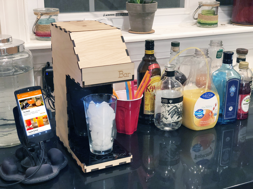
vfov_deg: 28.0
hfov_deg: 36.8
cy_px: 94
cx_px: 126
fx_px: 380
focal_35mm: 52
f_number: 2.4
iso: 125
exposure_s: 1/30
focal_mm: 6
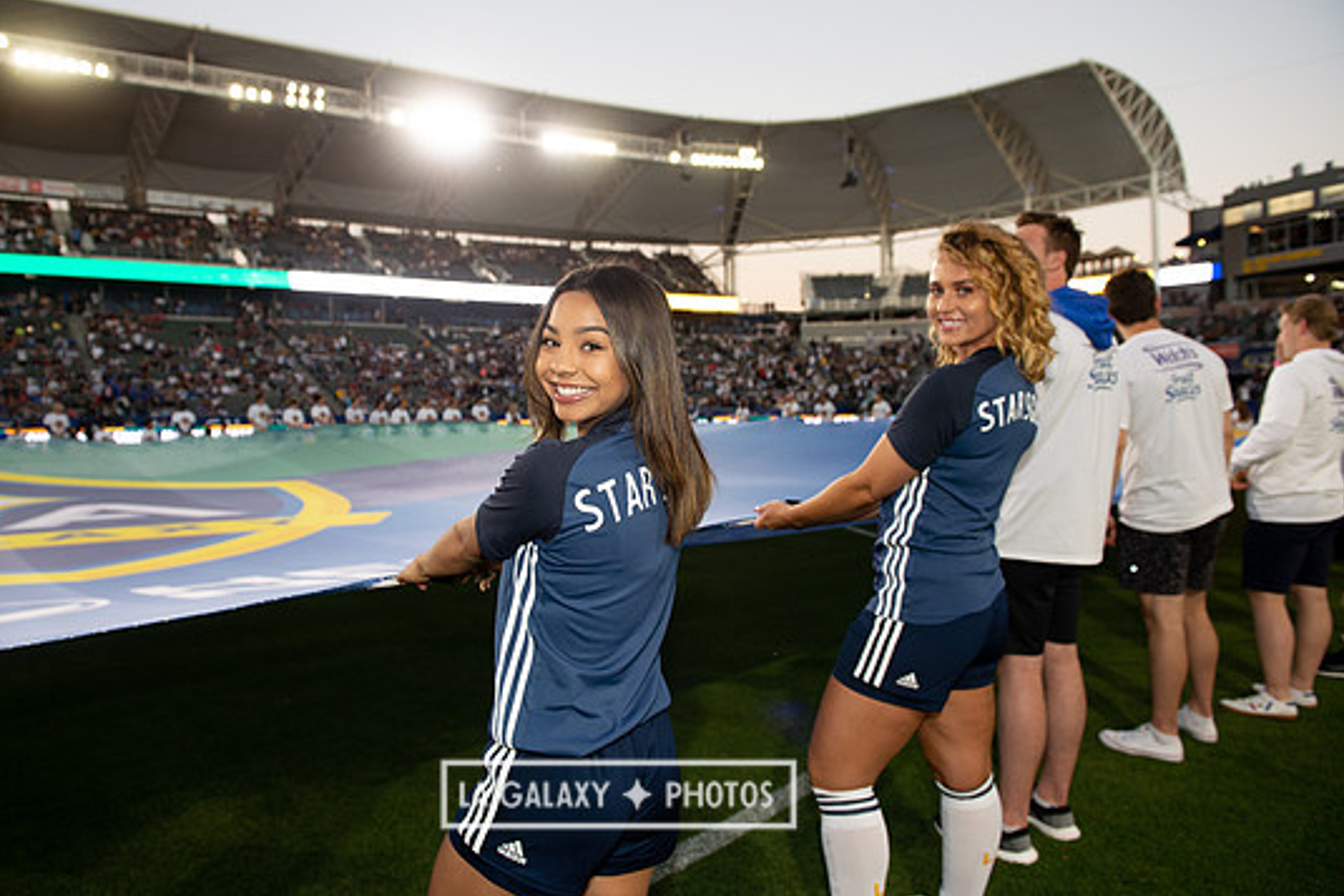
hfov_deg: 69.3
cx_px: 618
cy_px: 418
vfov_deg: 49.5
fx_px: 971
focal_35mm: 26
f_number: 4
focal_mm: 24
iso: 400
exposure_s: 1/200
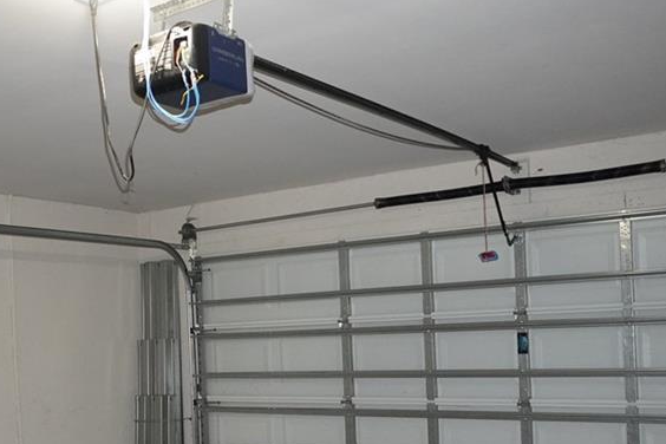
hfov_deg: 40.1
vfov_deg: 27.1
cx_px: 249
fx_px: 906
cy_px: 342
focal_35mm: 49
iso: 3200
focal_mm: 18
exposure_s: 1/100
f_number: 3.5
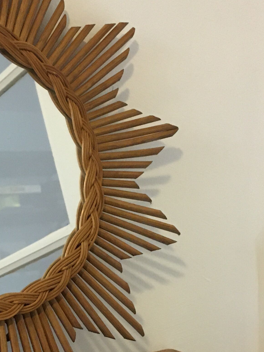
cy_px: 269
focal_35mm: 76
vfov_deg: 25.3
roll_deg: +0.1
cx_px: 45
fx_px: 773
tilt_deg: -12.9
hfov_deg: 19.2
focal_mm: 4.15
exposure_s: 1/25
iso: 200
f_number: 2.2
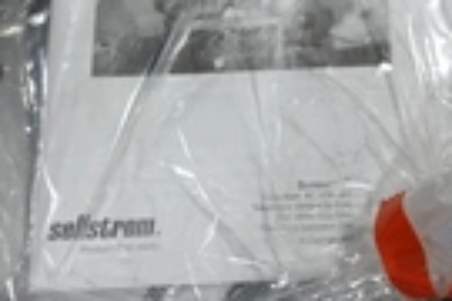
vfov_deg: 18.4
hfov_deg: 28.3
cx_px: 301
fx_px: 891
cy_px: -38
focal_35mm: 71
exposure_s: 1/40
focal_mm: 8.8
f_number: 1.8
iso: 125
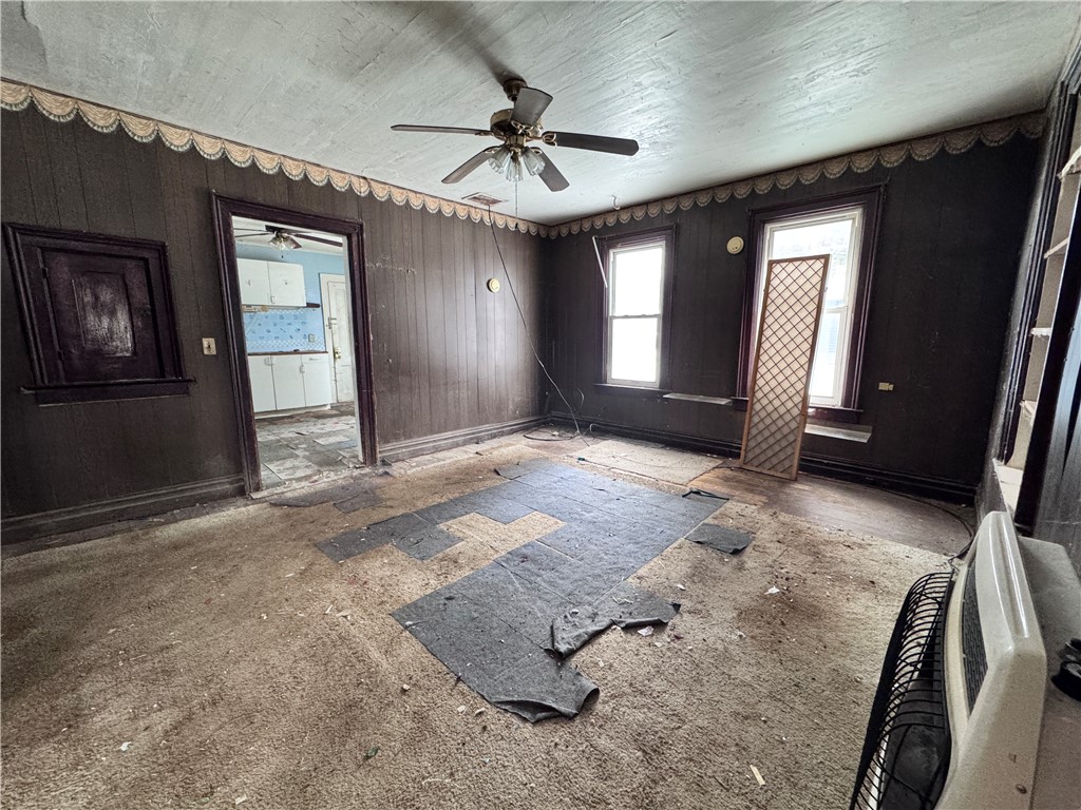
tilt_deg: -10.8
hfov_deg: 102.1
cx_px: 540
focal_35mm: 14
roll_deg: -0.2
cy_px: 405
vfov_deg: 85.7
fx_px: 437
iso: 500
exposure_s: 1/60
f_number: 2.2
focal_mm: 2.22
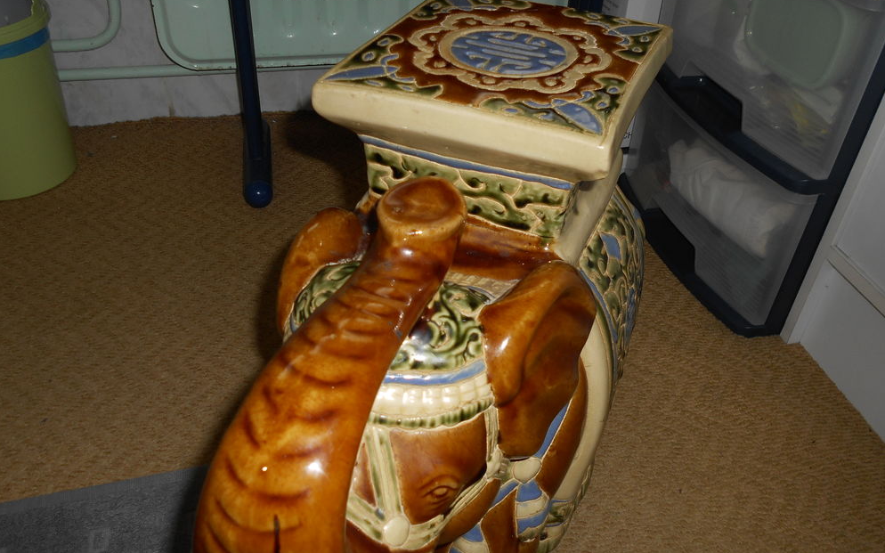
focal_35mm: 32
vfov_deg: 39.3
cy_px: 321
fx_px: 772
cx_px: 442
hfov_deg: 59.7
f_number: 3.4
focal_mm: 5.1
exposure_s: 1/25
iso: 80
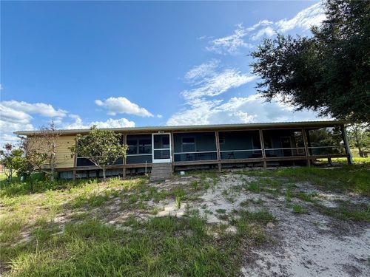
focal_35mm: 14
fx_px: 150
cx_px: 185
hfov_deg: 102.1
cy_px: 138
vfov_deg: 85.7
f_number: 2.2
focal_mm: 2.22
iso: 25
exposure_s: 1/770
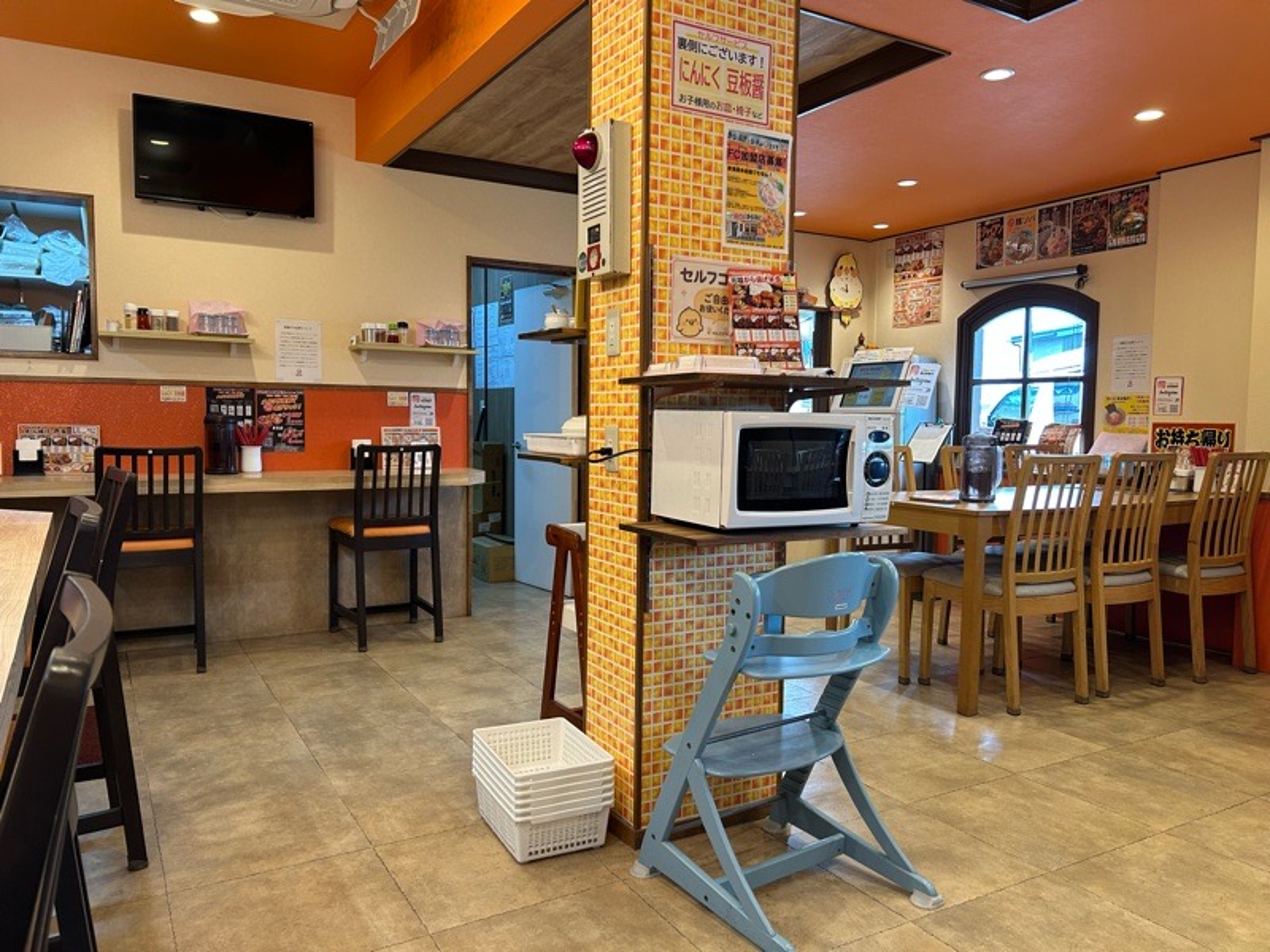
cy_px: 476
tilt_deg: -4.9
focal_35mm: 26
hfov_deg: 67.3
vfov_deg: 53.1
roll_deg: -0.8
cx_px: 635
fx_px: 954
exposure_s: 1/120
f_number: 1.5
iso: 125
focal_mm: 5.7
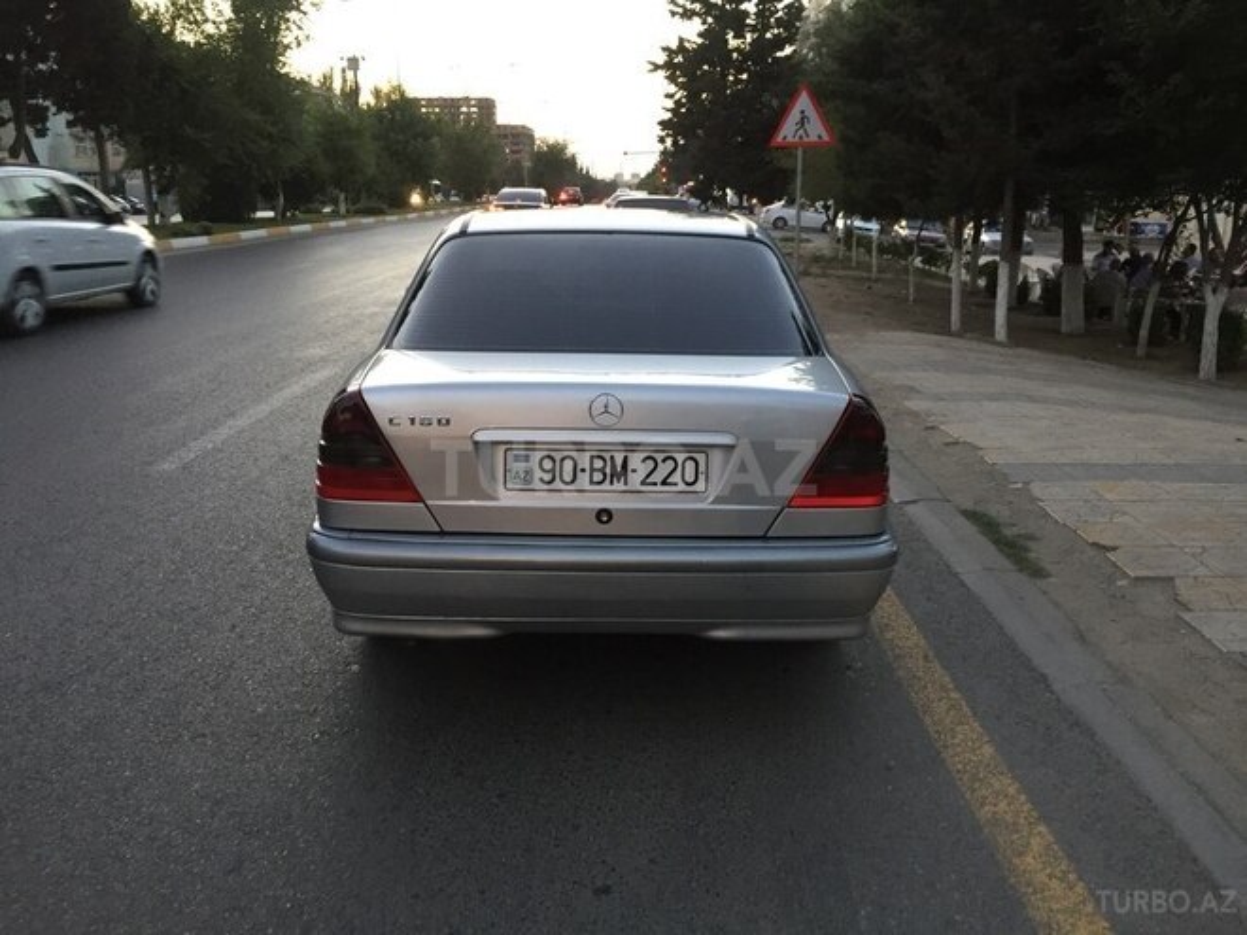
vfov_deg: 48.2
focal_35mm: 29
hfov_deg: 61.7
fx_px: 1045
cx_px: 624
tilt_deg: -15.9
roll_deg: -0.6
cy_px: 468
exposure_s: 1/33
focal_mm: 4.15
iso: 125
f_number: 2.2
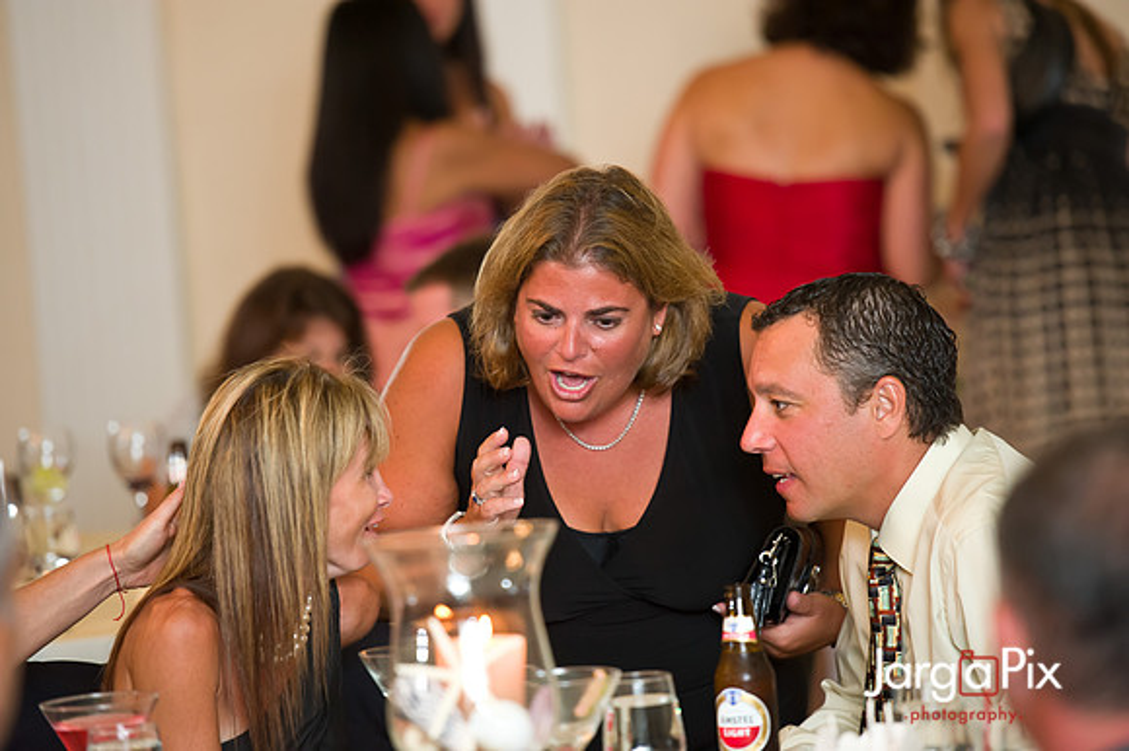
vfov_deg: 7.6
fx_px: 5642
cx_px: 564
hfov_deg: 11.4
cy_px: 376
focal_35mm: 180
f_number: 3.2
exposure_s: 1/125
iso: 1600
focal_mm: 180
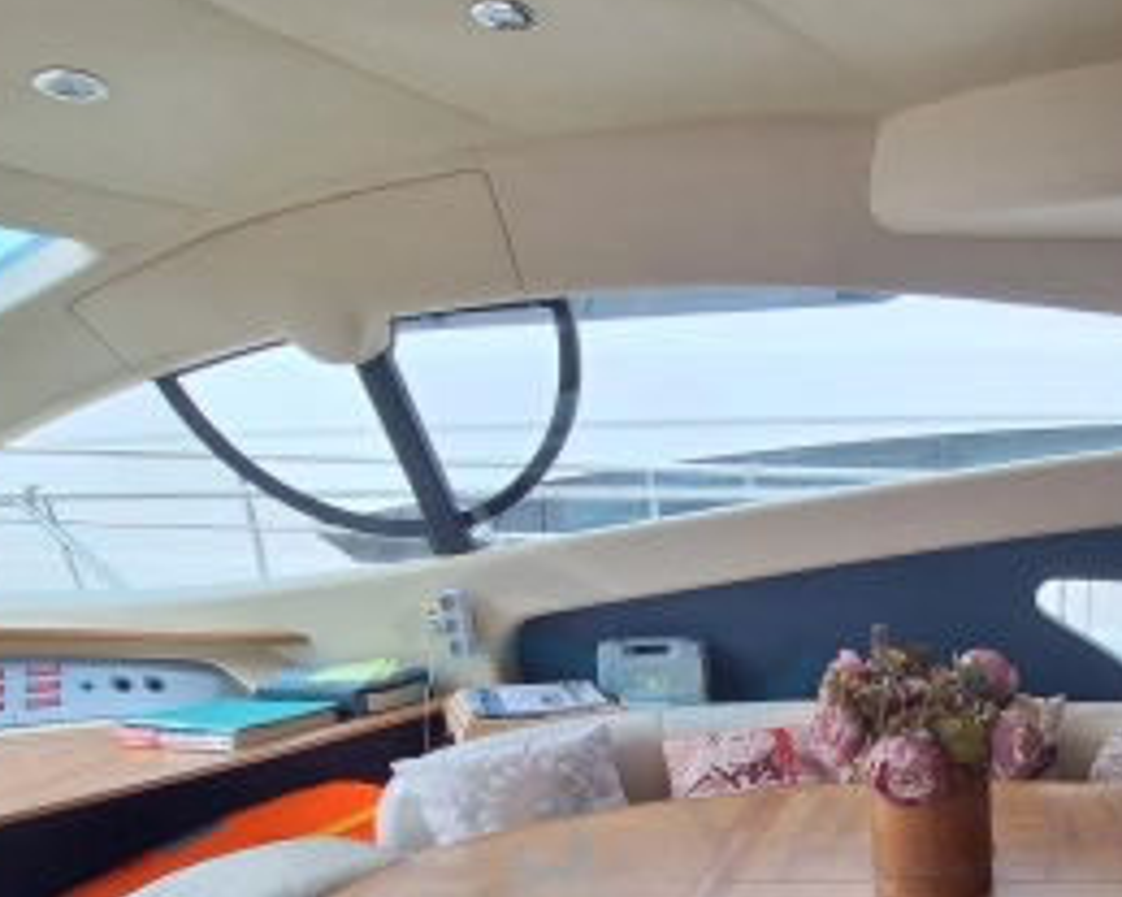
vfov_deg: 49.9
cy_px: 722
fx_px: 896
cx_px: 988
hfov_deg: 56.3
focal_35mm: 27
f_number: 2.2
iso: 80
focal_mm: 1.74
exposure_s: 1/100
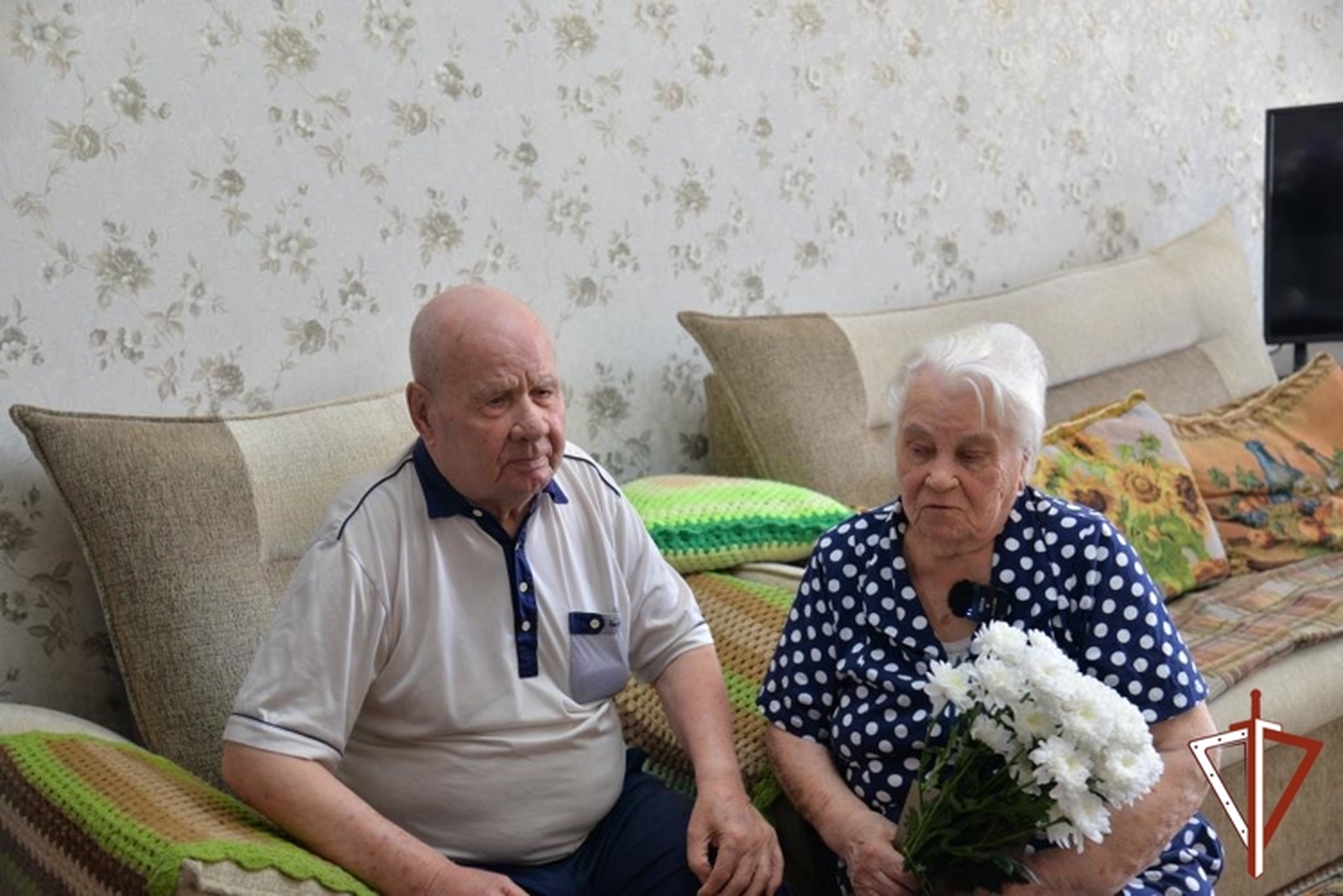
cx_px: 672
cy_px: 448
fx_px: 1791
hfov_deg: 41.1
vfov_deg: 28.1
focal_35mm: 48
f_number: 4
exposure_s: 1/60
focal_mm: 48
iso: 720
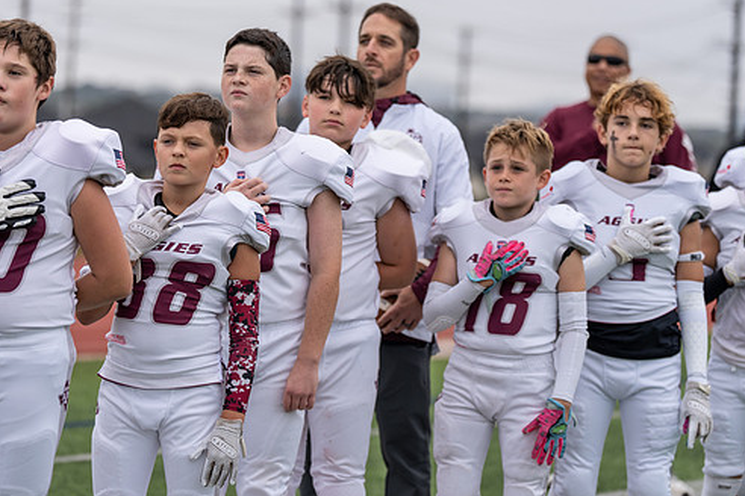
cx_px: 341
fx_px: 2856
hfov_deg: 14.9
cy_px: 225
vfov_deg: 9.9
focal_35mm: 138
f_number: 2.8
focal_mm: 117
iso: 500
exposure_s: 1/1250
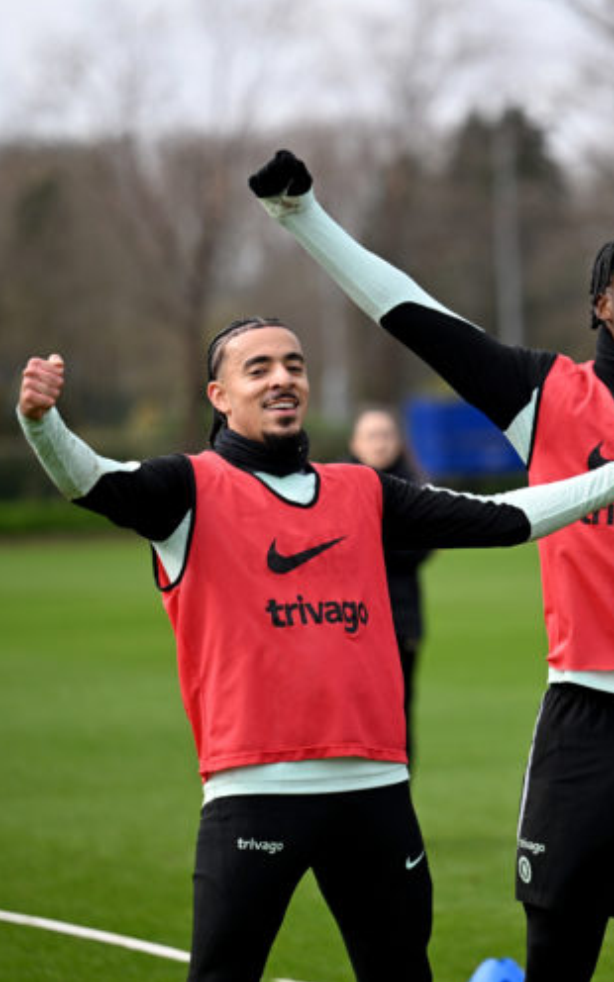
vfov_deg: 9.1
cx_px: 483
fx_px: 6185
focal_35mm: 231
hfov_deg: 5.7
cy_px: 491
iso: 640
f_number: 2.8
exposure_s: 1/6400
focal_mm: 150
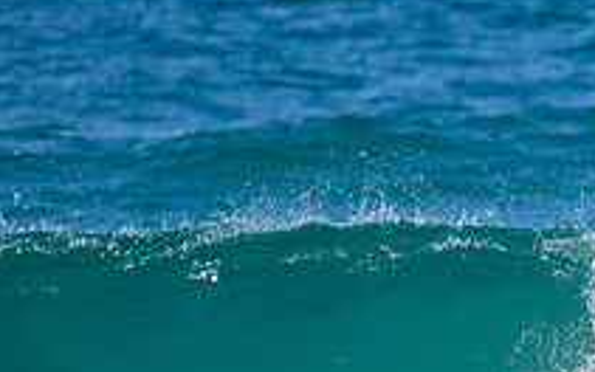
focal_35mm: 3082
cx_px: 786
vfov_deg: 0.4
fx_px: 49990
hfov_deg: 0.7
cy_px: 375
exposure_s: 1/2000
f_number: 6.3
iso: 360
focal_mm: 800
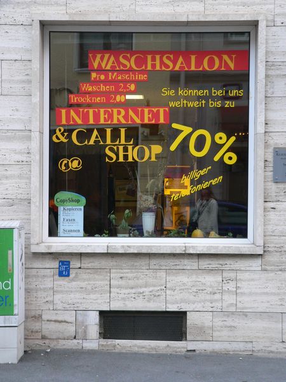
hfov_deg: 19.1
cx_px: 143
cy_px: 191
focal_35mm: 77
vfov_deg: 25.3
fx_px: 848
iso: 200
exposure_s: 1/50
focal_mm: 12.9
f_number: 2.8
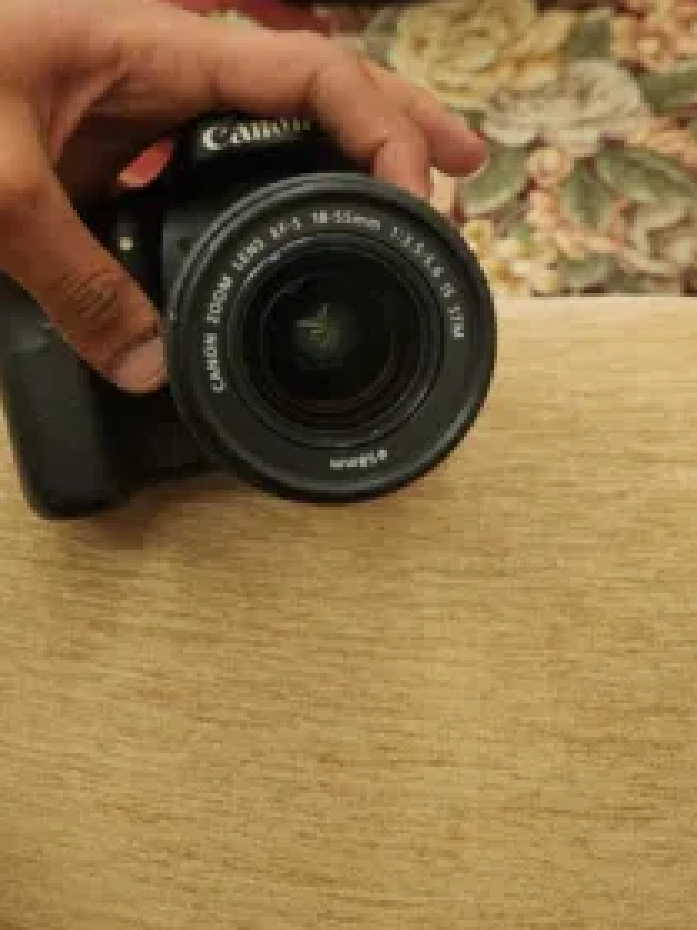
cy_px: 343
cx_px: 203
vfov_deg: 54.7
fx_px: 887
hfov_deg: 42.0
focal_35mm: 33
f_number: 1.8
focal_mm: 5.4
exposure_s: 1/33
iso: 640
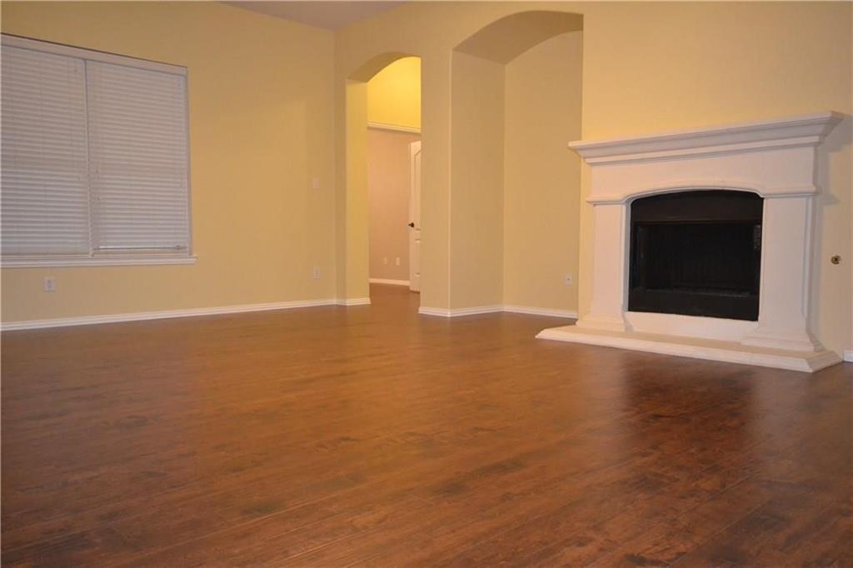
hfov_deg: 61.9
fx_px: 711
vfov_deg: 43.6
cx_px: 426
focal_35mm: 30
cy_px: 284
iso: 3200
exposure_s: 1/60
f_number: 5.6
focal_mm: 20
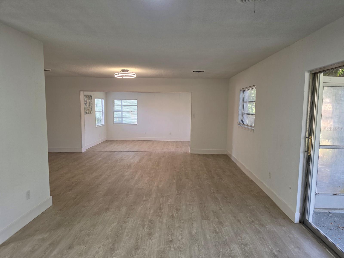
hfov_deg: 73.9
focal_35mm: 23
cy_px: 129
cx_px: 172
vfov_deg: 58.9
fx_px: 229
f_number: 1.4
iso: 100
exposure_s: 1/180
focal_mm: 6.5
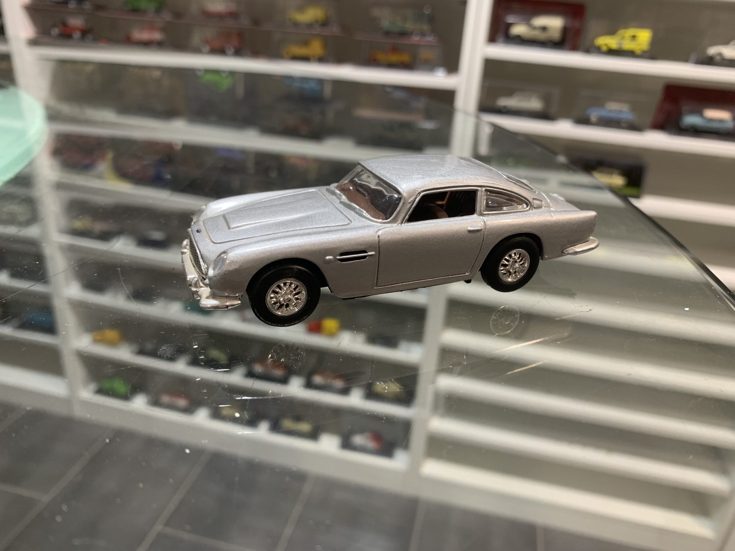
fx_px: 552
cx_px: 368
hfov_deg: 67.3
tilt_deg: -25.5
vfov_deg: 53.1
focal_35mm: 26
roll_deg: -4.2
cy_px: 276
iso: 125
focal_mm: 4.25
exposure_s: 1/50
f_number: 1.8
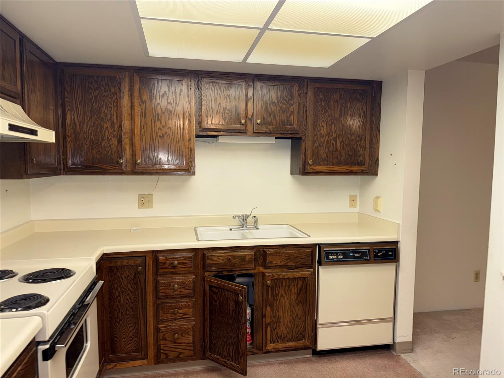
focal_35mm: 24
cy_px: 189
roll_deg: +0.0
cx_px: 252
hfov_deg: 71.6
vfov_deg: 56.8
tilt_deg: -3.6
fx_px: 349
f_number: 1.78
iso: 64
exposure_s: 1/33
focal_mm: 6.76
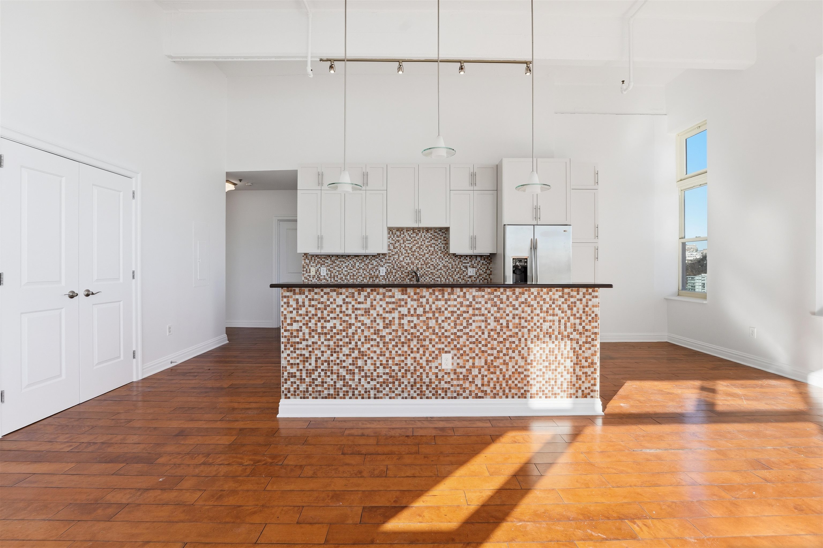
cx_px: 412
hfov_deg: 99.7
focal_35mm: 15
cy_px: 274
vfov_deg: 76.6
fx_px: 347
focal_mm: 15.2
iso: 500
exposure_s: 1/640
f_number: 9
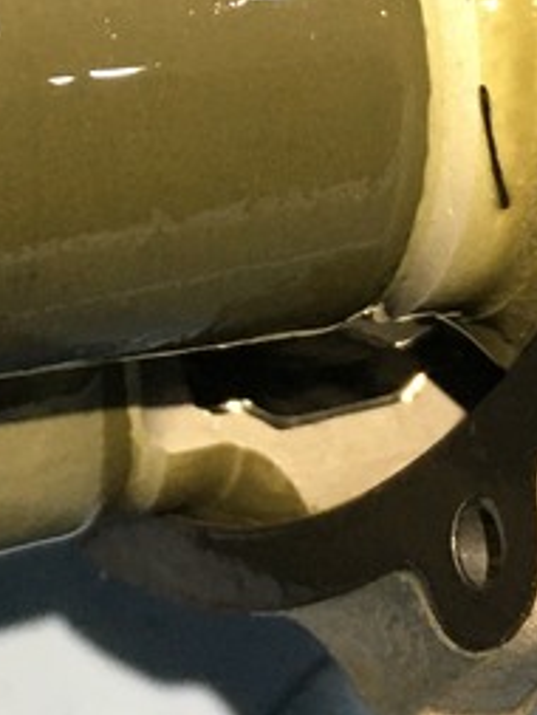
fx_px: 2459
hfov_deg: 12.3
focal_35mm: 119
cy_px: -254
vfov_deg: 15.6
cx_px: -28
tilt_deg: -64.2
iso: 100
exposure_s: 1/30
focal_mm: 4.15
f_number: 2.2
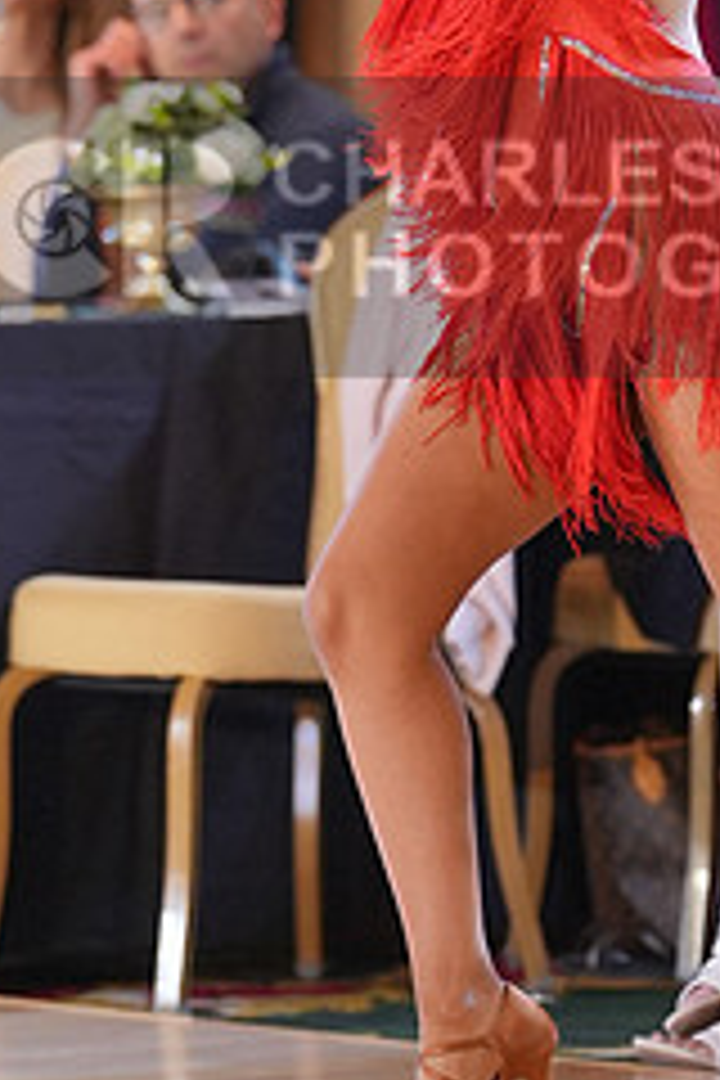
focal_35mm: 341
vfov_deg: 6.0
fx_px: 10229
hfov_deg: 4.0
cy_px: 230
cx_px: 551
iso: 1600
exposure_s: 1/500
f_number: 2
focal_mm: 94
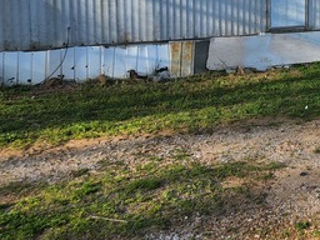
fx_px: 555
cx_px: 371
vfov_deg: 23.3
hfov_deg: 28.5
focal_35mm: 60
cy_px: -6
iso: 20
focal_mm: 5.4
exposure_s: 1/547
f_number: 1.8
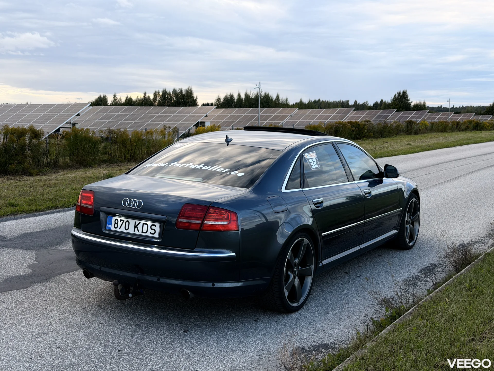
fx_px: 685
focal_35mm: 48
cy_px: 186
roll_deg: -0.1
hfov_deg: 39.7
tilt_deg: -5.9
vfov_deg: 30.3
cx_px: 247
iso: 64
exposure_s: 1/747
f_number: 1.78
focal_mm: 6.76
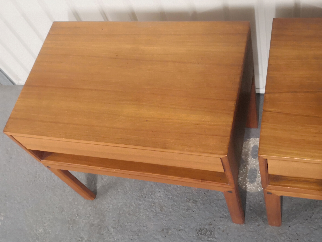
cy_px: 121
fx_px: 372
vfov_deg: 36.0
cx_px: 161
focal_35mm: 40
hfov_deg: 46.8
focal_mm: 3.95
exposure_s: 1/25
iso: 320
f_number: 1.6
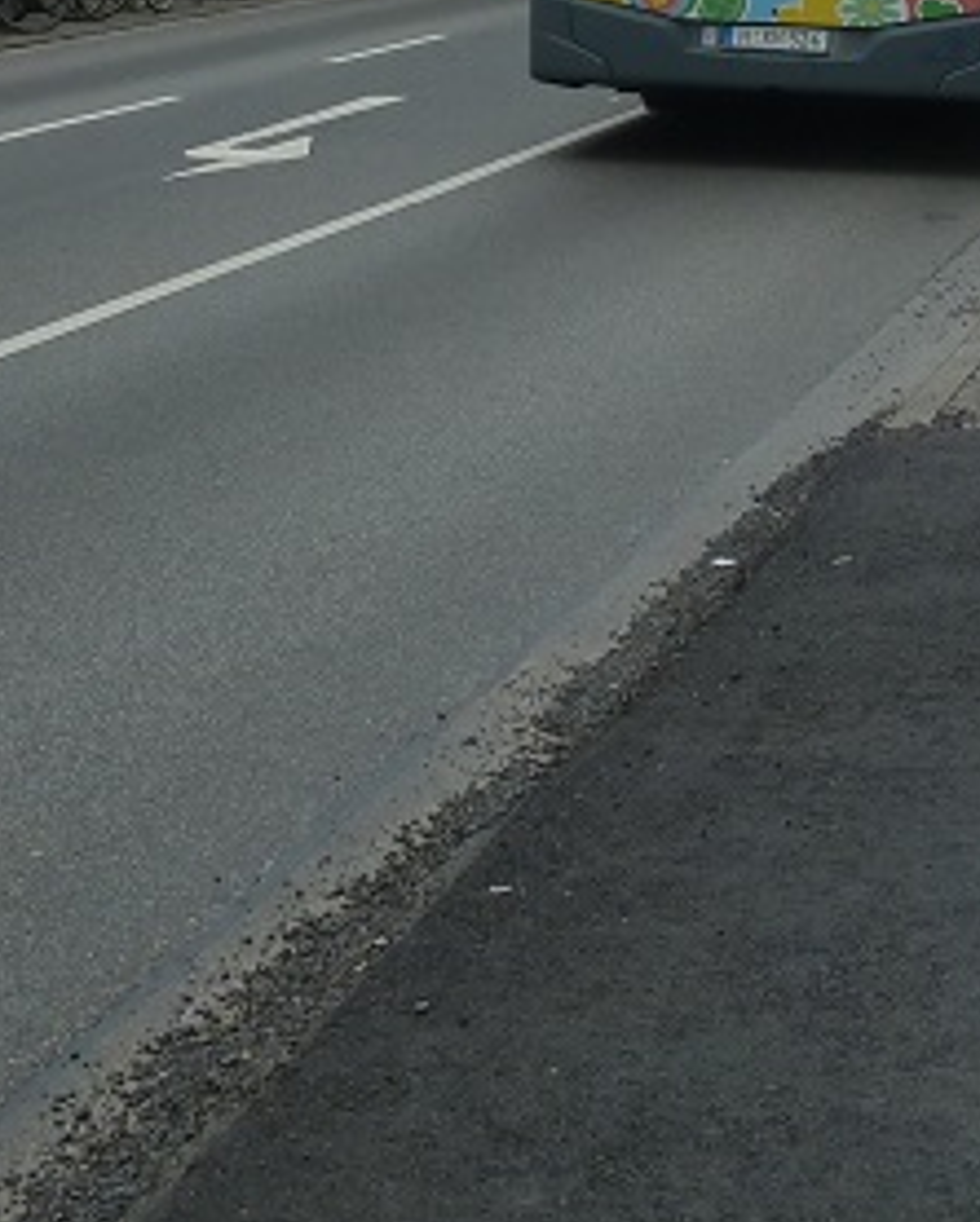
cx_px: 684
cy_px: -71
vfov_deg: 18.4
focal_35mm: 101
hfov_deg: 15.2
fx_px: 3658
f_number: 4
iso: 80
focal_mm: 5.3
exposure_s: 1/200
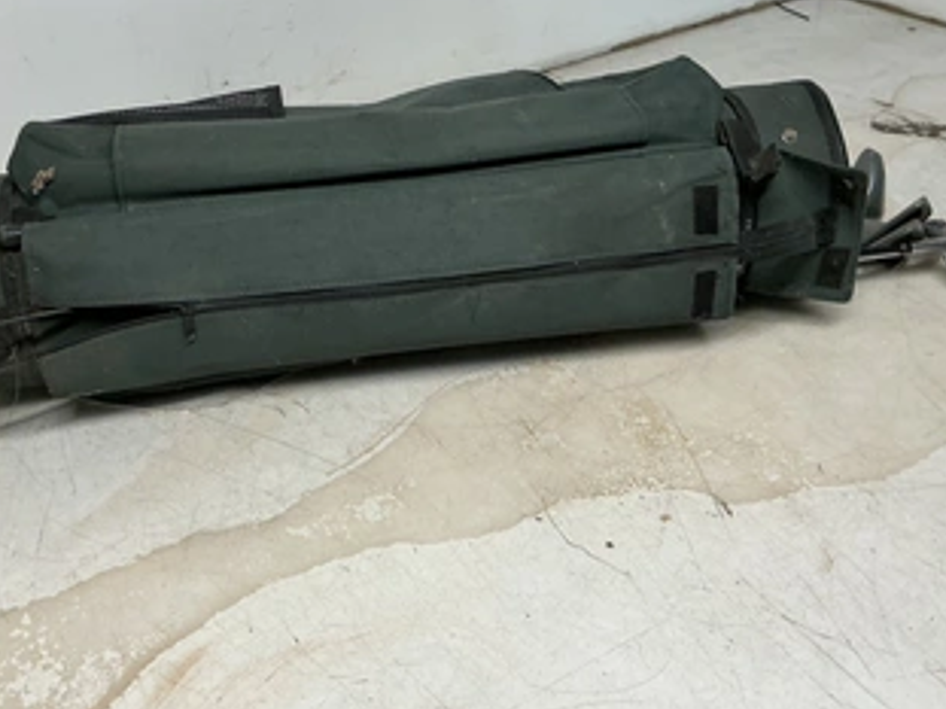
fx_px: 983
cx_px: 420
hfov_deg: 51.3
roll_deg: +2.8
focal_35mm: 36
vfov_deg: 39.5
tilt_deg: -31.5
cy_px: 298
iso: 40
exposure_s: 1/120
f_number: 1.8
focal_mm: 3
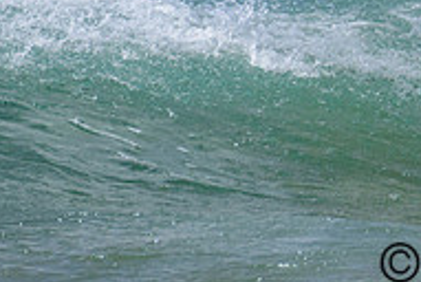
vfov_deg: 0.6
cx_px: 694
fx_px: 26072
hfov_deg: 0.9
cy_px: -103
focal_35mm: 2226
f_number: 11
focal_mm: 600
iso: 900
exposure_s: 1/2000
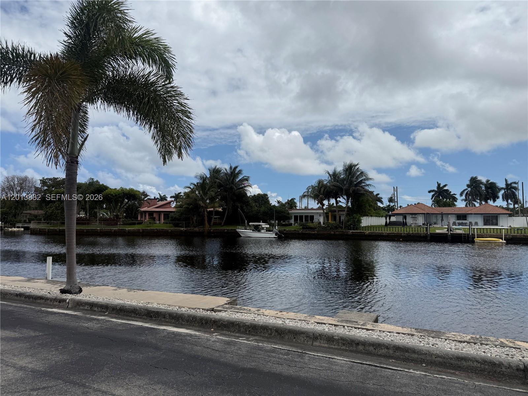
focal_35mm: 24
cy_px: 198
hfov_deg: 71.6
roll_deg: +1.4
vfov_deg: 56.8
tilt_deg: +2.0
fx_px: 366
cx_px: 264
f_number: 1.78
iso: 80
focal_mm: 6.76
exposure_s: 1/11905
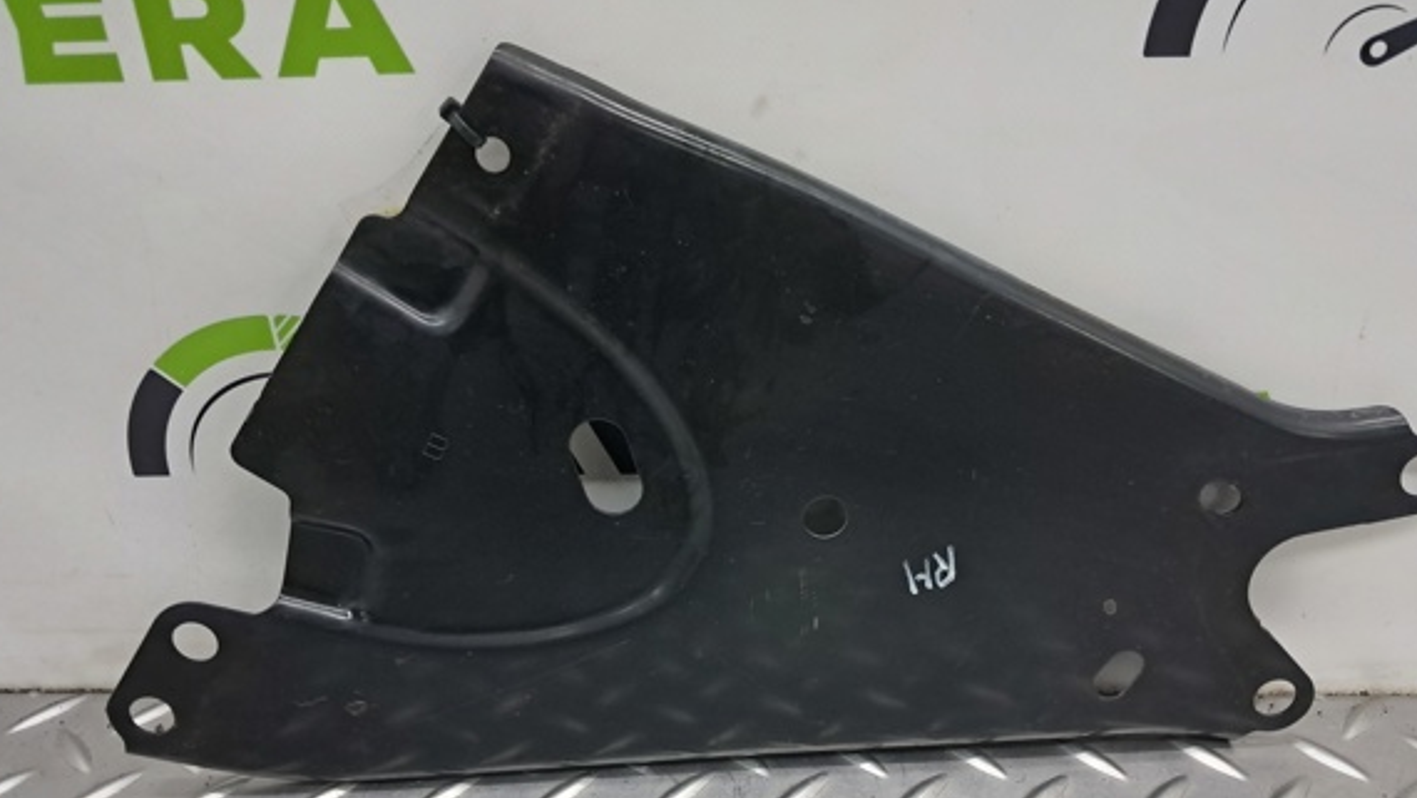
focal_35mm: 33
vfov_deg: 35.6
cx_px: 718
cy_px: 464
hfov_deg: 59.5
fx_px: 1240
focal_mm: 4
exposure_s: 1/60
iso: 250
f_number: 1.8
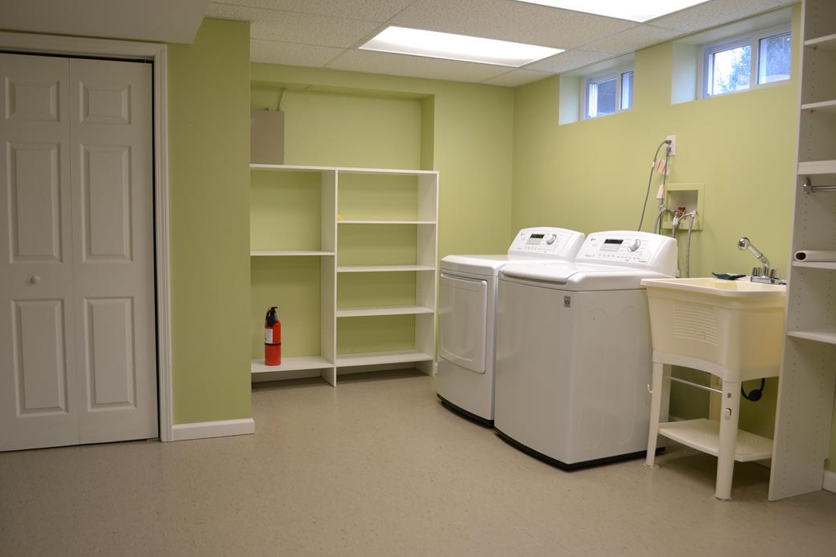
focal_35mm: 28
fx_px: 650
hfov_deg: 65.5
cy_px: 281
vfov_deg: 46.4
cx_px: 410
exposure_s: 1/60
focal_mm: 18
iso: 400
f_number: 4
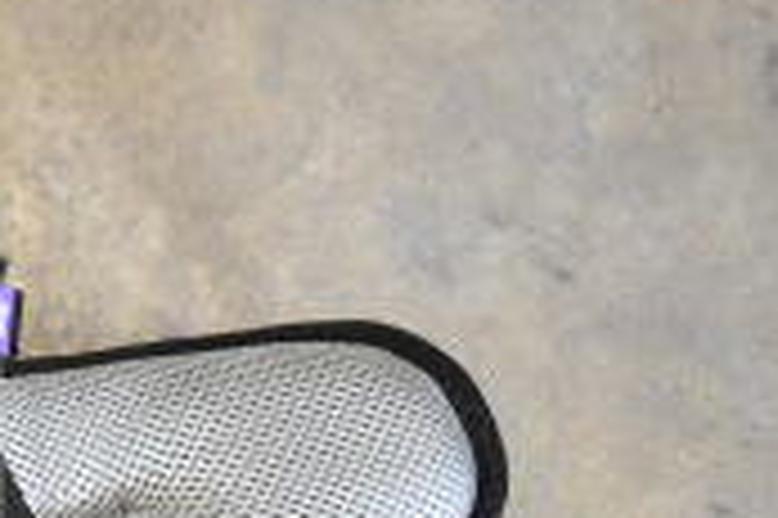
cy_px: 200
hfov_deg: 15.1
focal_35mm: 122
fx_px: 2629
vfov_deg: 11.2
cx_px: -504
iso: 1600
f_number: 4
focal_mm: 23
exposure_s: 1/60
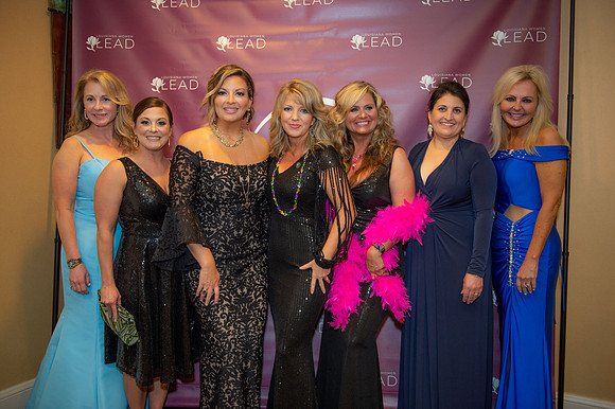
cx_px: 308
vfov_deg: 38.8
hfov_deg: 55.8
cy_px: 204
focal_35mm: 34
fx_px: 580
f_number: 2.8
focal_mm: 34
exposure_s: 1/125
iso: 1250
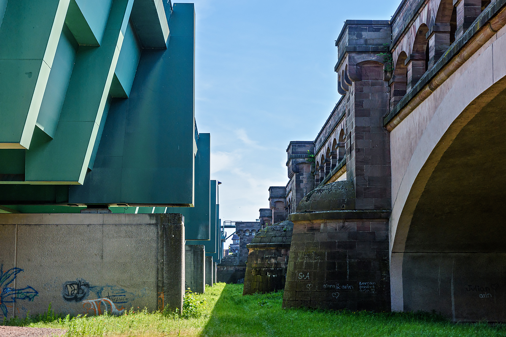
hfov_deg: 31.9
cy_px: 168
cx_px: 253
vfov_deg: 21.6
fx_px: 885
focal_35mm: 63
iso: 200
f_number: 8
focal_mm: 42
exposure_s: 1/500
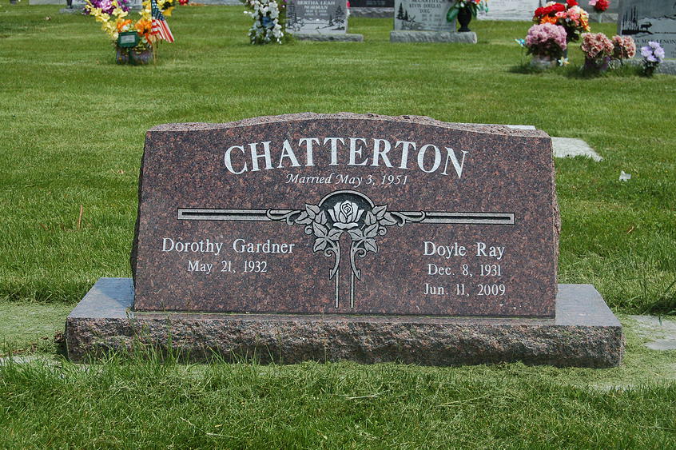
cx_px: 338
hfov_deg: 31.9
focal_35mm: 63
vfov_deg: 21.5
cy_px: 225
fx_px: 1182
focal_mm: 42
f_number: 8
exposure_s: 1/250
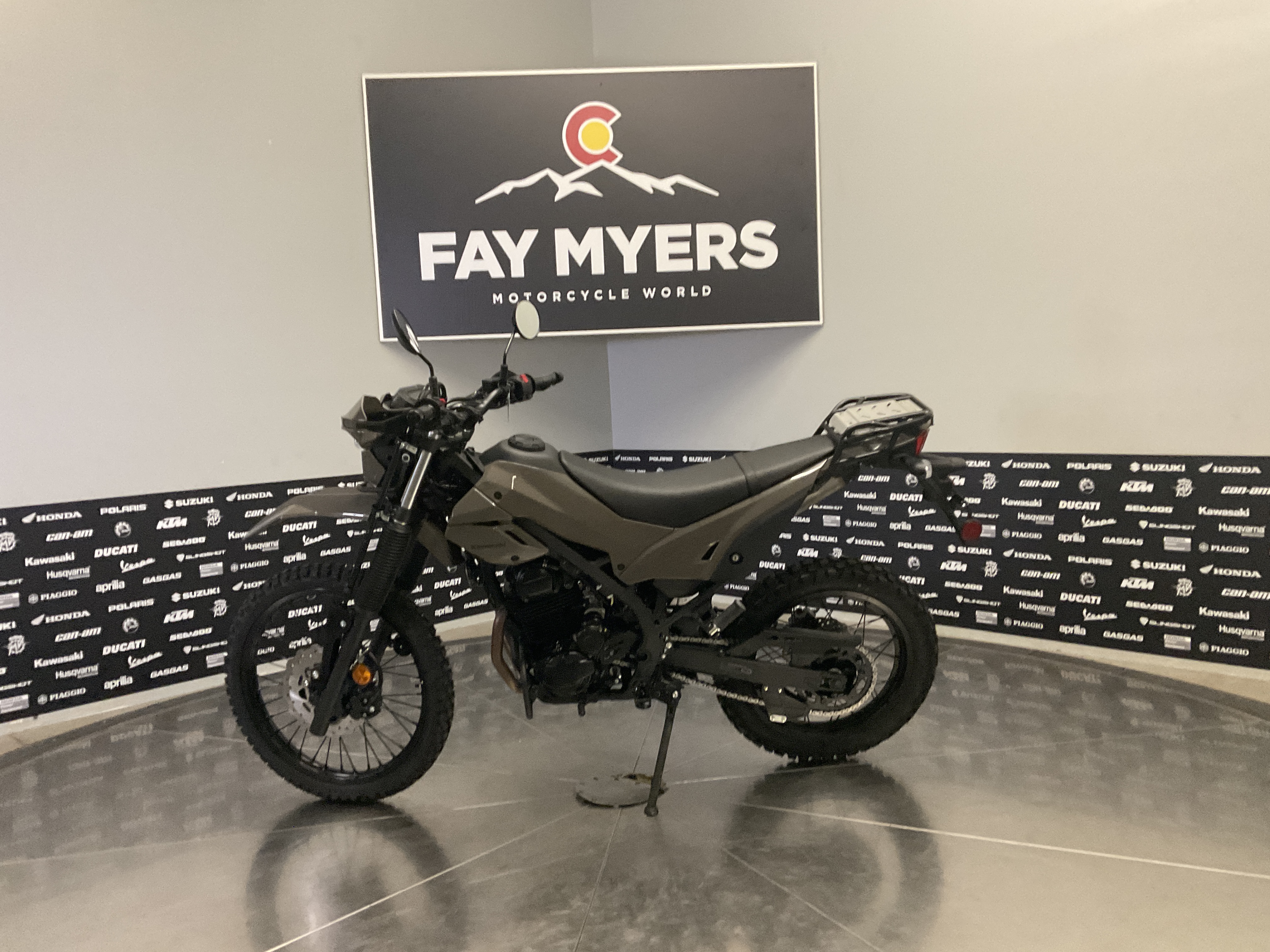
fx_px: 1064
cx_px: 635
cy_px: 476
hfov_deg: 61.7
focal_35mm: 29
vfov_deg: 48.2
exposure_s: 1/60
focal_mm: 3
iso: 200
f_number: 1.8
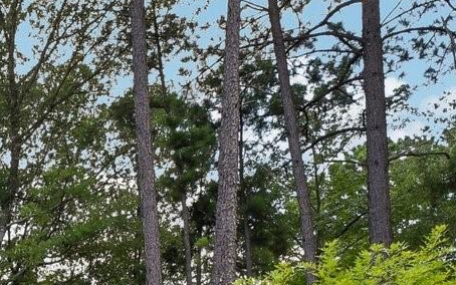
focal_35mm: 69
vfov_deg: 16.2
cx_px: -483
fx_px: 858
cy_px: 499
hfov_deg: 18.2
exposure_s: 1/200
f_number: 11
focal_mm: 15
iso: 200
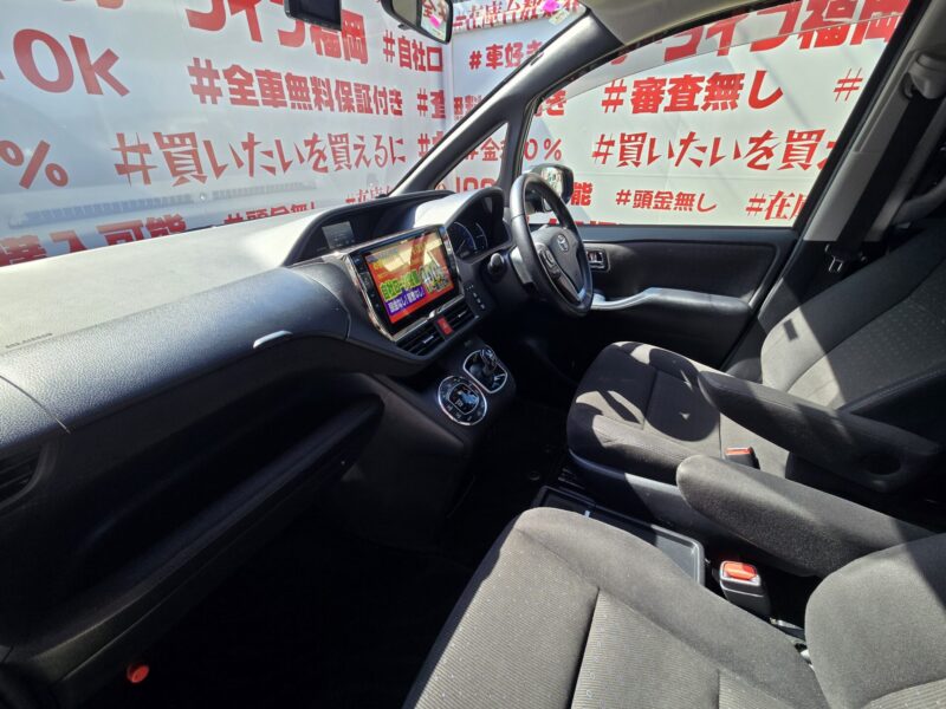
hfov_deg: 106.2
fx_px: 355
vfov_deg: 89.9
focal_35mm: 13
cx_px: 473
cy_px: 354
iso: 50
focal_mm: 2.2
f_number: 2.2
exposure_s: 1/226
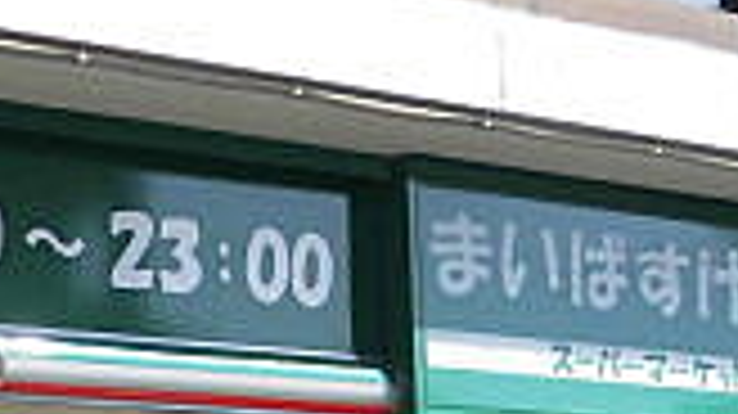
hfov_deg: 15.8
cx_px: 428
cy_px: 670
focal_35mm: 136
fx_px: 2660
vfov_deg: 8.6
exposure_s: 1/640
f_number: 3.5
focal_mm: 5.81
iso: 100
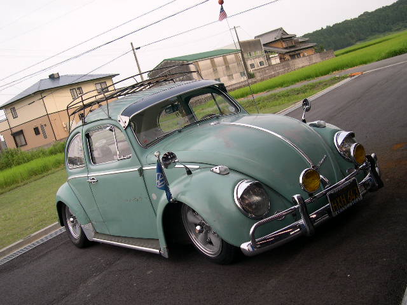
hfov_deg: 49.0
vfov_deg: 37.7
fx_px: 447
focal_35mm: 38
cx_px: 204
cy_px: 152
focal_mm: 8
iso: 100
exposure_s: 1/178
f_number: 2.8
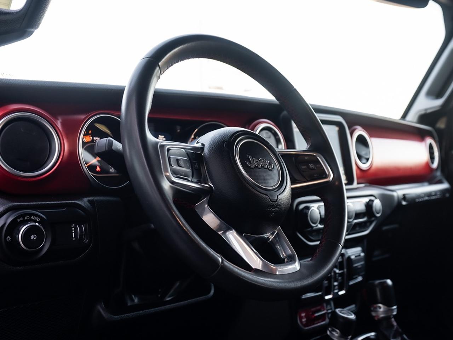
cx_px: 256
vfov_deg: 35.0
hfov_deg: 45.6
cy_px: 189
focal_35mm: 41
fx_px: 538
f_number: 4
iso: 500
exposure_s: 1/80
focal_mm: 32
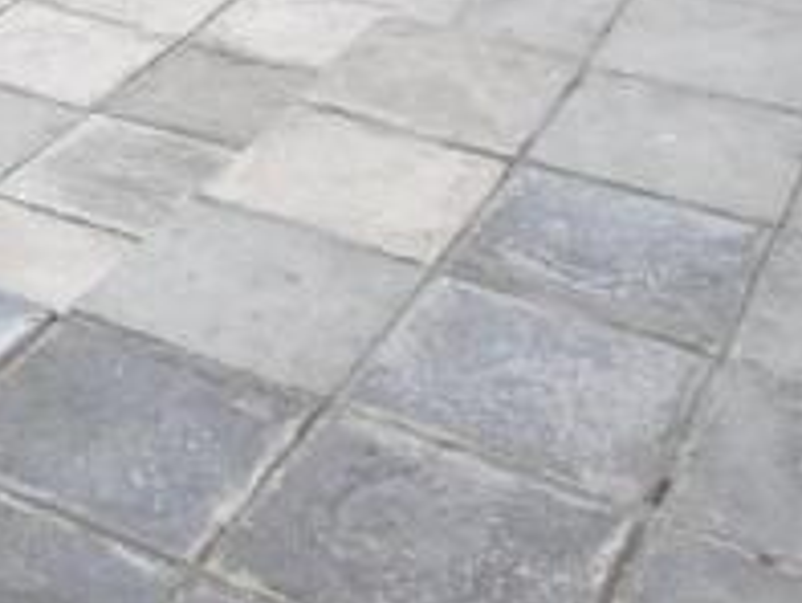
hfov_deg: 25.3
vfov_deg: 20.4
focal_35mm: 71
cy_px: 75
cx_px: -92
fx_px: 1646
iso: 100
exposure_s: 1/100
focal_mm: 4.3
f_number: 3.1
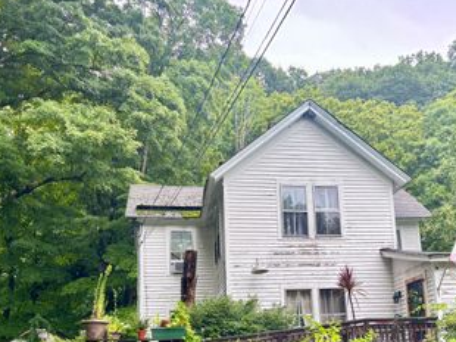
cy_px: 271
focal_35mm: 42
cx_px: 268
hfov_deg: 44.6
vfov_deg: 33.4
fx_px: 553
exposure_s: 1/245
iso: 50
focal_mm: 5.96
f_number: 1.6
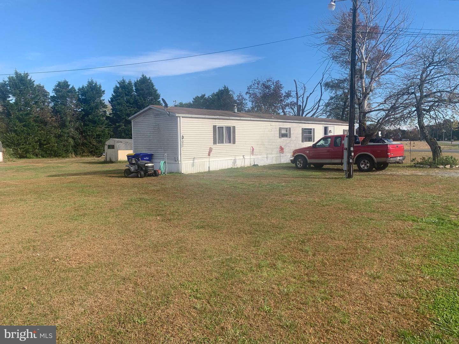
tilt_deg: -2.6
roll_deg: -0.4
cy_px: 172
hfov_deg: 67.3
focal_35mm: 26
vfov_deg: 53.1
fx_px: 345
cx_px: 230
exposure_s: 1/1560
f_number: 1.8
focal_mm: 4.25
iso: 25
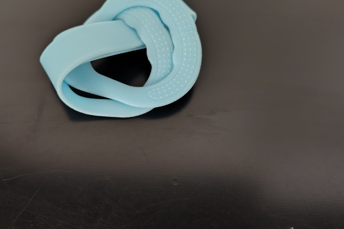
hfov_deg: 58.2
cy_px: 80
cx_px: 136
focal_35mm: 32
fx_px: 306
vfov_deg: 40.7
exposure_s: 1/60
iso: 1710
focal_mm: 5.56
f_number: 1.8
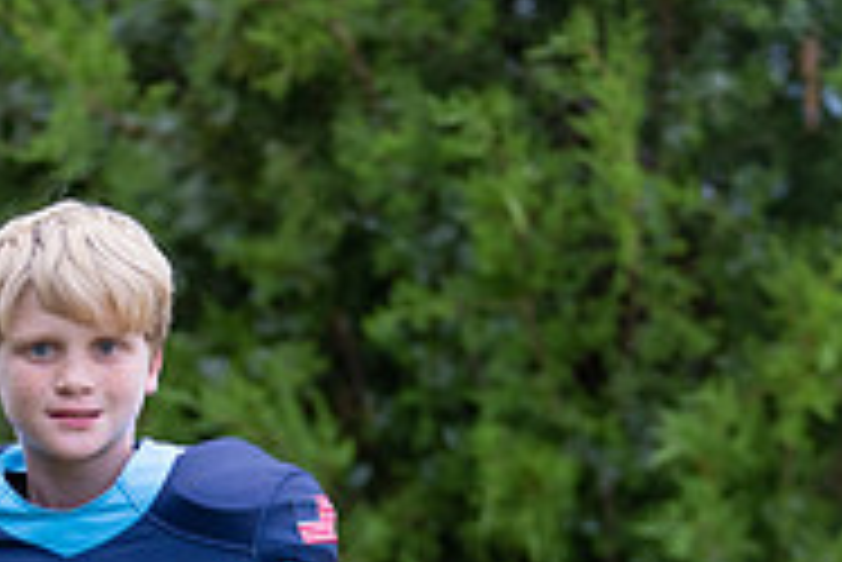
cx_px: 41
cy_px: 780
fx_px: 7420
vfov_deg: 4.3
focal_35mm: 317
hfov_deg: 6.5
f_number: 2.8
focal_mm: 102
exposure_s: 1/320
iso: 400
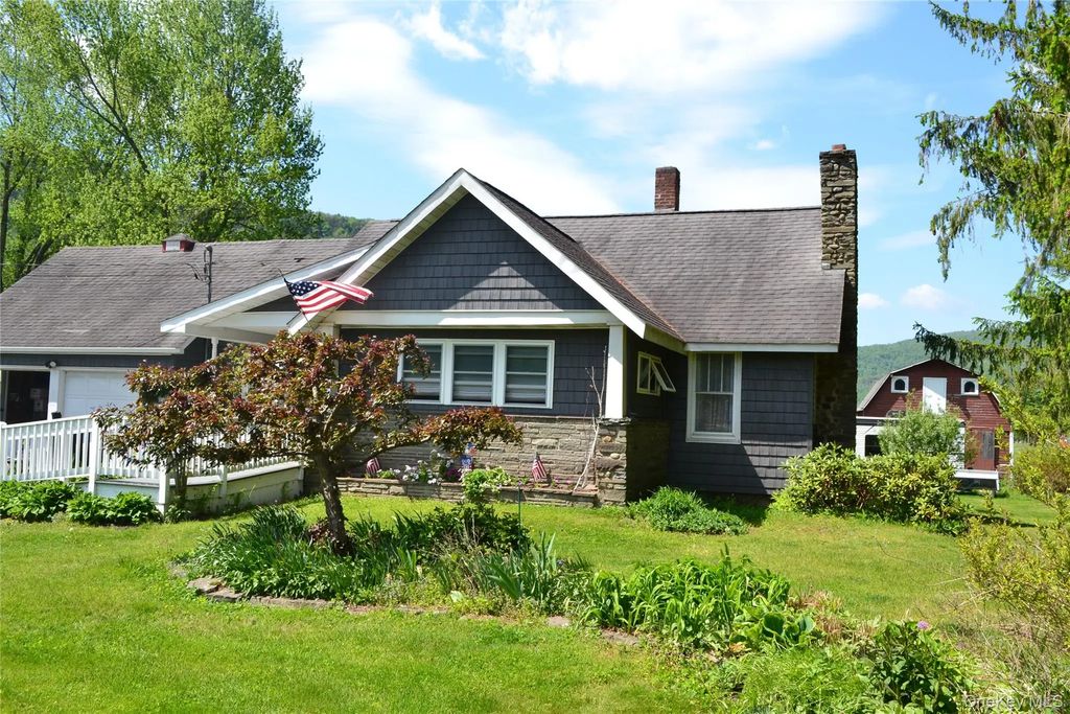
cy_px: 357
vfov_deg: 40.0
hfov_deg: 57.2
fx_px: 981
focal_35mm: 33
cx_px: 535
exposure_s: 1/250
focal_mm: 22
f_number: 10
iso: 400
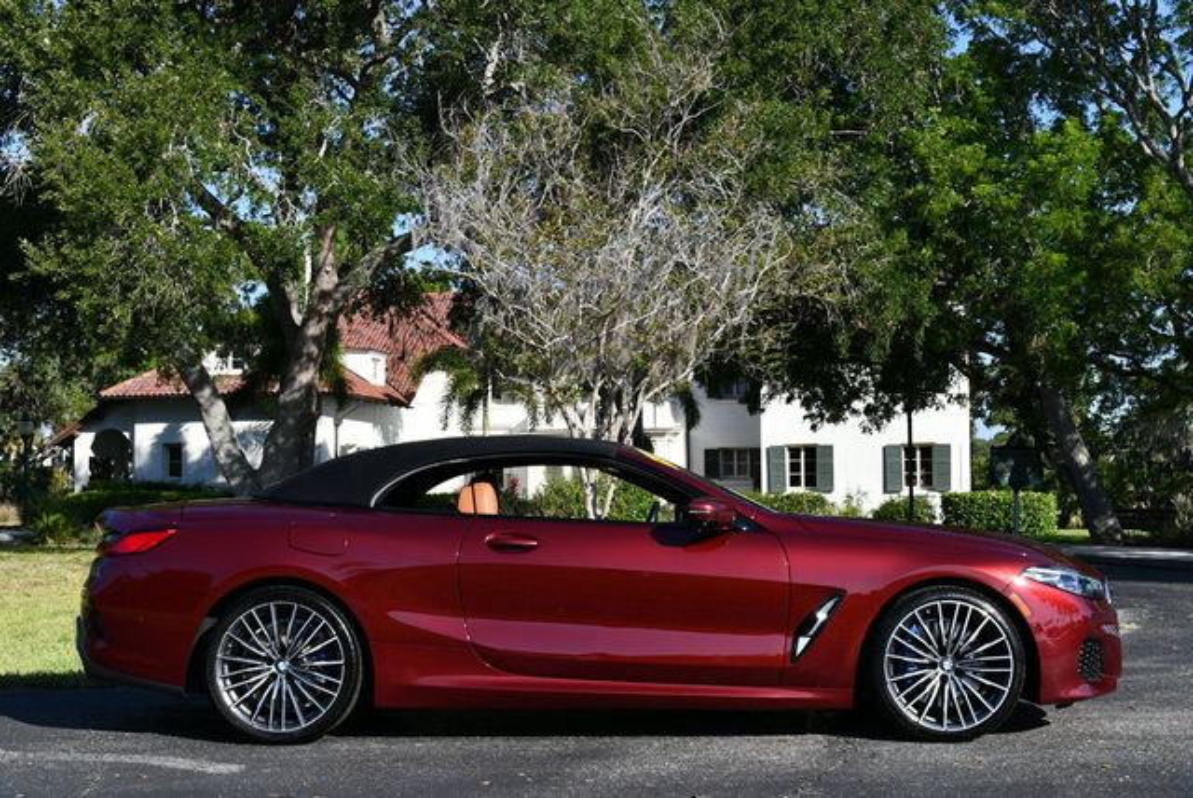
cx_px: 596
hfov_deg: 41.1
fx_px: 1592
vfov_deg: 28.1
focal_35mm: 48
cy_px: 399
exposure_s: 1/250
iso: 110
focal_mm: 24
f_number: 8
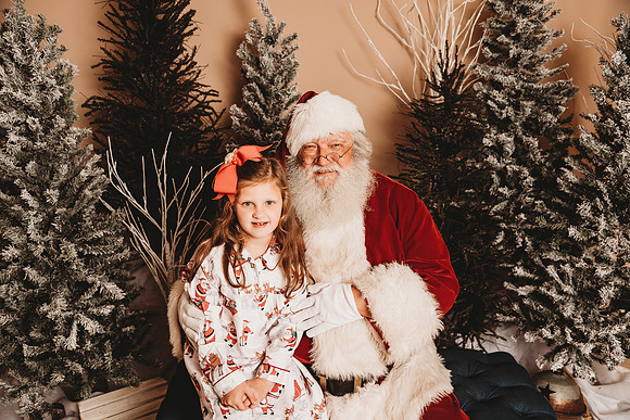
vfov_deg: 42.3
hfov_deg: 60.3
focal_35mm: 31
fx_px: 543
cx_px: 315
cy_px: 210
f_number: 4
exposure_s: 1/160
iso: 100
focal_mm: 31
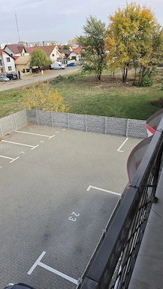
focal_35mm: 26
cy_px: 147
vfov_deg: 71.9
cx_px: 70
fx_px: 200
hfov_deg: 44.3
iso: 64
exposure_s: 1/3333
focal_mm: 6.5
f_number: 1.4
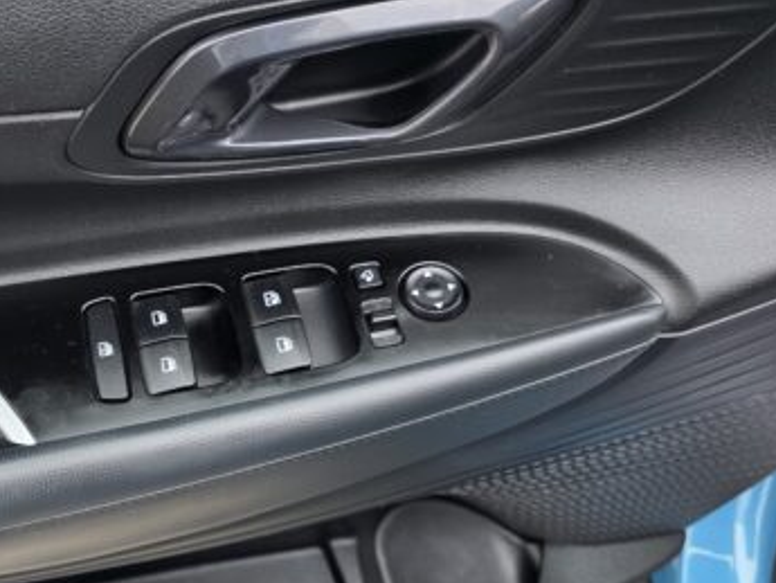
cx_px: 166
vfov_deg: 35.8
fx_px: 897
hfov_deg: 44.7
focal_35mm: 40
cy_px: 358
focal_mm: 6.3
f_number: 1.7
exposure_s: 1/180
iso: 125
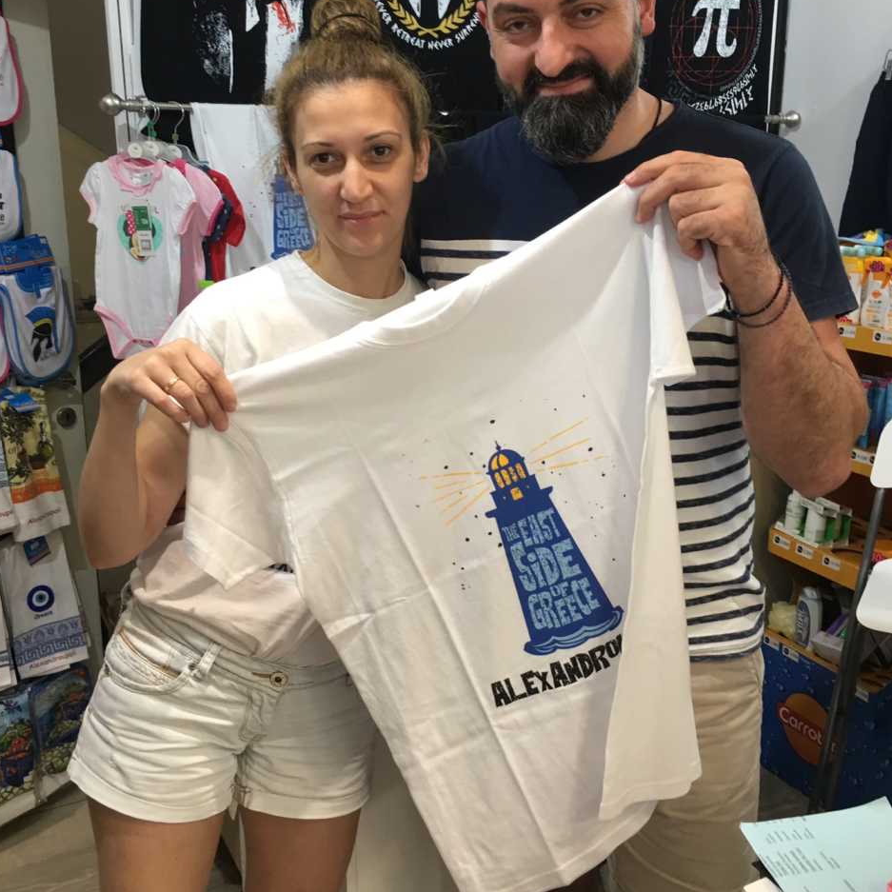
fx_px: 1020
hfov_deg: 47.2
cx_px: 451
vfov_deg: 47.1
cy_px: 383
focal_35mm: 35
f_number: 2.2
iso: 50
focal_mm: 4.15
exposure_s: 1/33
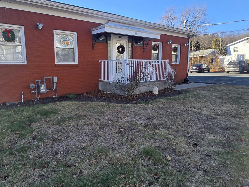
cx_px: 106
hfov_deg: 75.9
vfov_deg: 61.1
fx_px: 158
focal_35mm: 22
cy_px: 92
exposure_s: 1/684
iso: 50
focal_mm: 2.2
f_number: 2.2
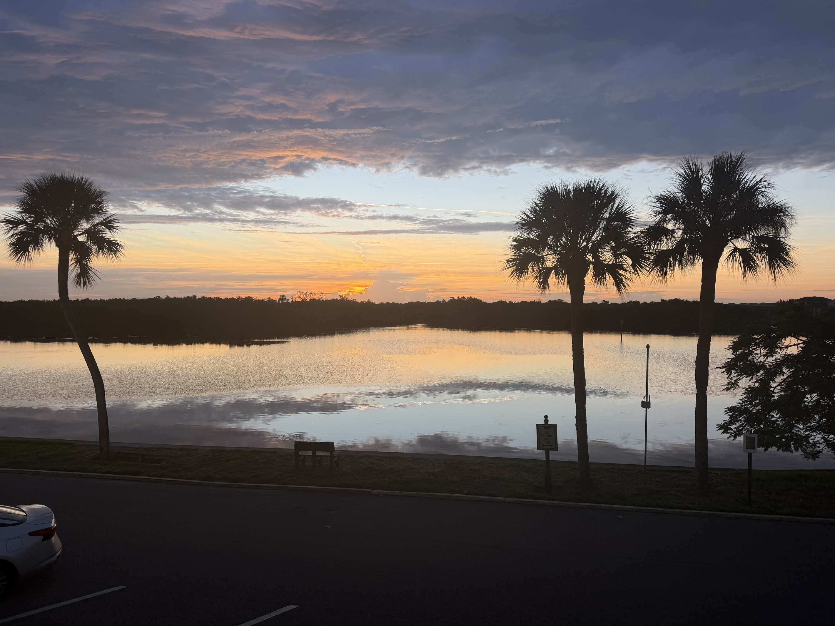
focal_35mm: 24
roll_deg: -1.2
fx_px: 579
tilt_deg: -2.0
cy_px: 313
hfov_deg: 71.6
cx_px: 418
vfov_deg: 56.8
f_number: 1.78
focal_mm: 6.76
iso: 80
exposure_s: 1/453
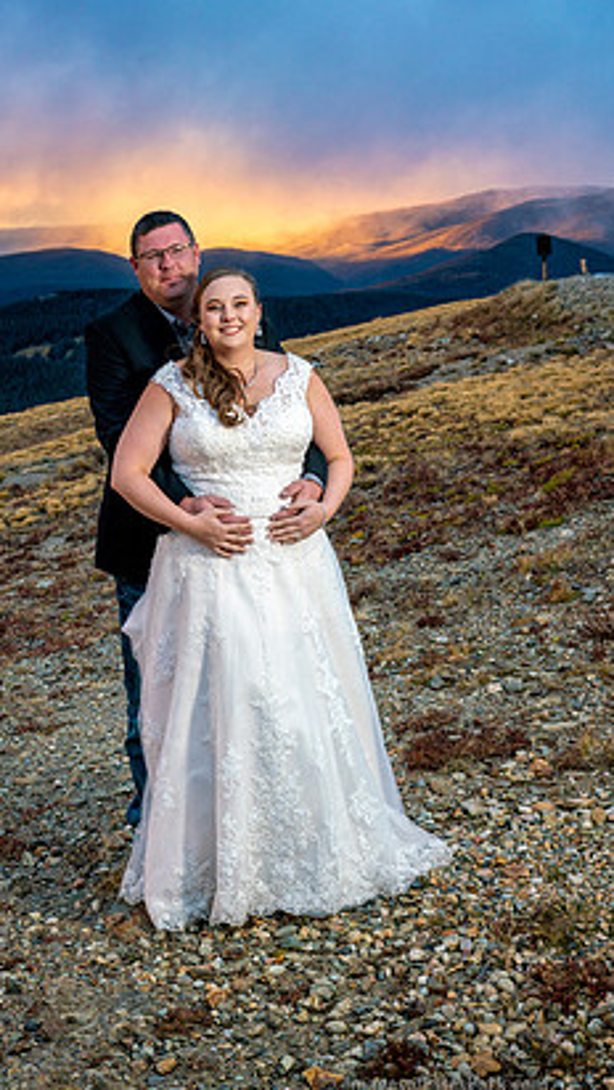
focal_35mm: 40
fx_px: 1157
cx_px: 243
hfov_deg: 29.6
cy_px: 508
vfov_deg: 50.4
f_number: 5.6
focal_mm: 35
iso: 250
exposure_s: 1/40
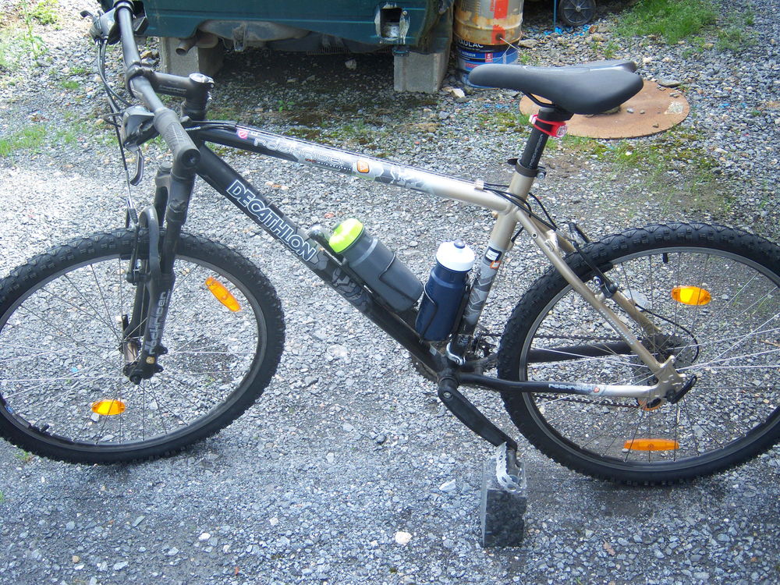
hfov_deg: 51.4
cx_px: 390
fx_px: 811
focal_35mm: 36
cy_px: 292
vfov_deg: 39.7
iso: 80
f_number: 2.8
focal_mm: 7.5
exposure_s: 1/125
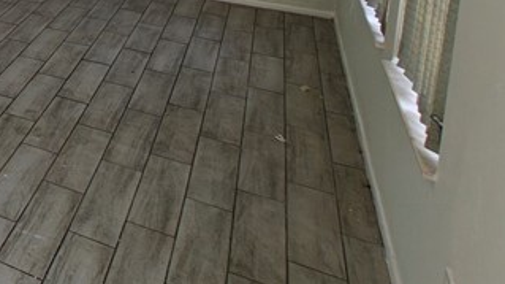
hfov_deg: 27.7
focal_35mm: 49
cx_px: -261
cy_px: -130
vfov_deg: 21.0
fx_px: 656
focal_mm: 2.62
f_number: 2.2
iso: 160
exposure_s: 1/100
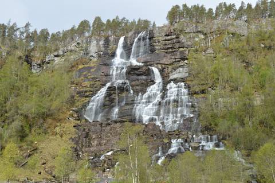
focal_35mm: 45
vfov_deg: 29.8
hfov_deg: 43.6
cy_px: 92
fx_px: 343
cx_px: 138
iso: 100
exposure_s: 1/250
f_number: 8
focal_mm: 30
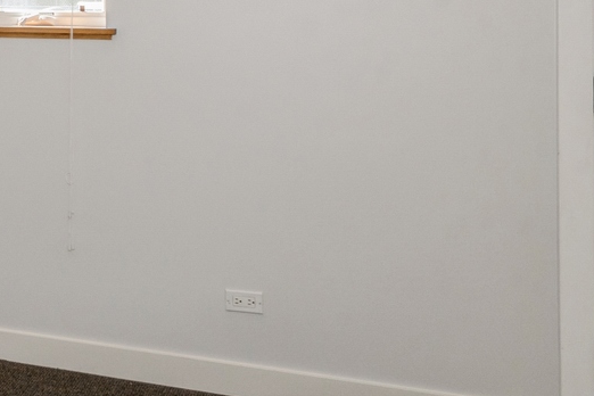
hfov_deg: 27.1
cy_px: -25
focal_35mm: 62
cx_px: -183
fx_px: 1023
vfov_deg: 21.0
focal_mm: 20
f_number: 8
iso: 500
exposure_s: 1/20
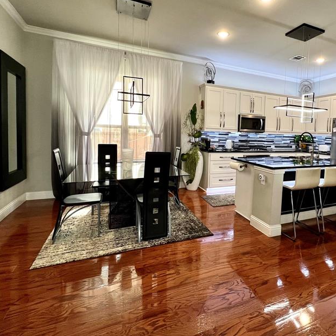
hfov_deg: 75.3
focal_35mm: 19
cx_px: 224
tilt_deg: -2.8
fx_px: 209
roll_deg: -2.1
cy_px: 145
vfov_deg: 77.3
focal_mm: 1.57
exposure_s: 1/120
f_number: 1.8
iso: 200
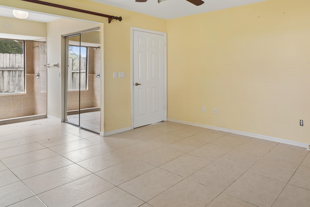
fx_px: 189
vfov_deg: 56.1
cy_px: 71
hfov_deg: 72.4
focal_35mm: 22
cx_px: 238
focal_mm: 14
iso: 200
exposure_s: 1/4
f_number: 8
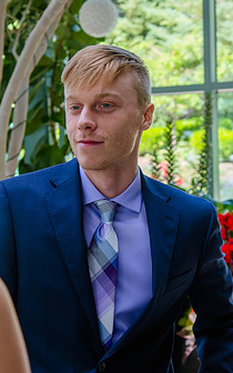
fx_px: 945
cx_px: 102
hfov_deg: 14.1
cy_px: 183
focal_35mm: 93
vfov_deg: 22.3
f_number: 5.6
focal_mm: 50
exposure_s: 1/80
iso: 320
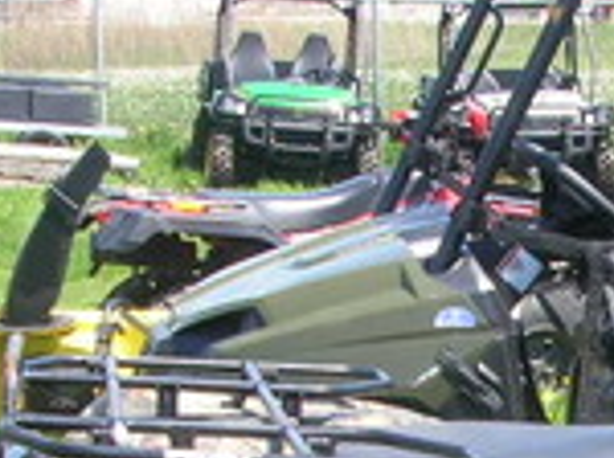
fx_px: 2249
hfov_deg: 14.8
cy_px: 675
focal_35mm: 127
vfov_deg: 11.2
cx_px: 827
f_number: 5.6
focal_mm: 5.8
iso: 50
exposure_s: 1/103
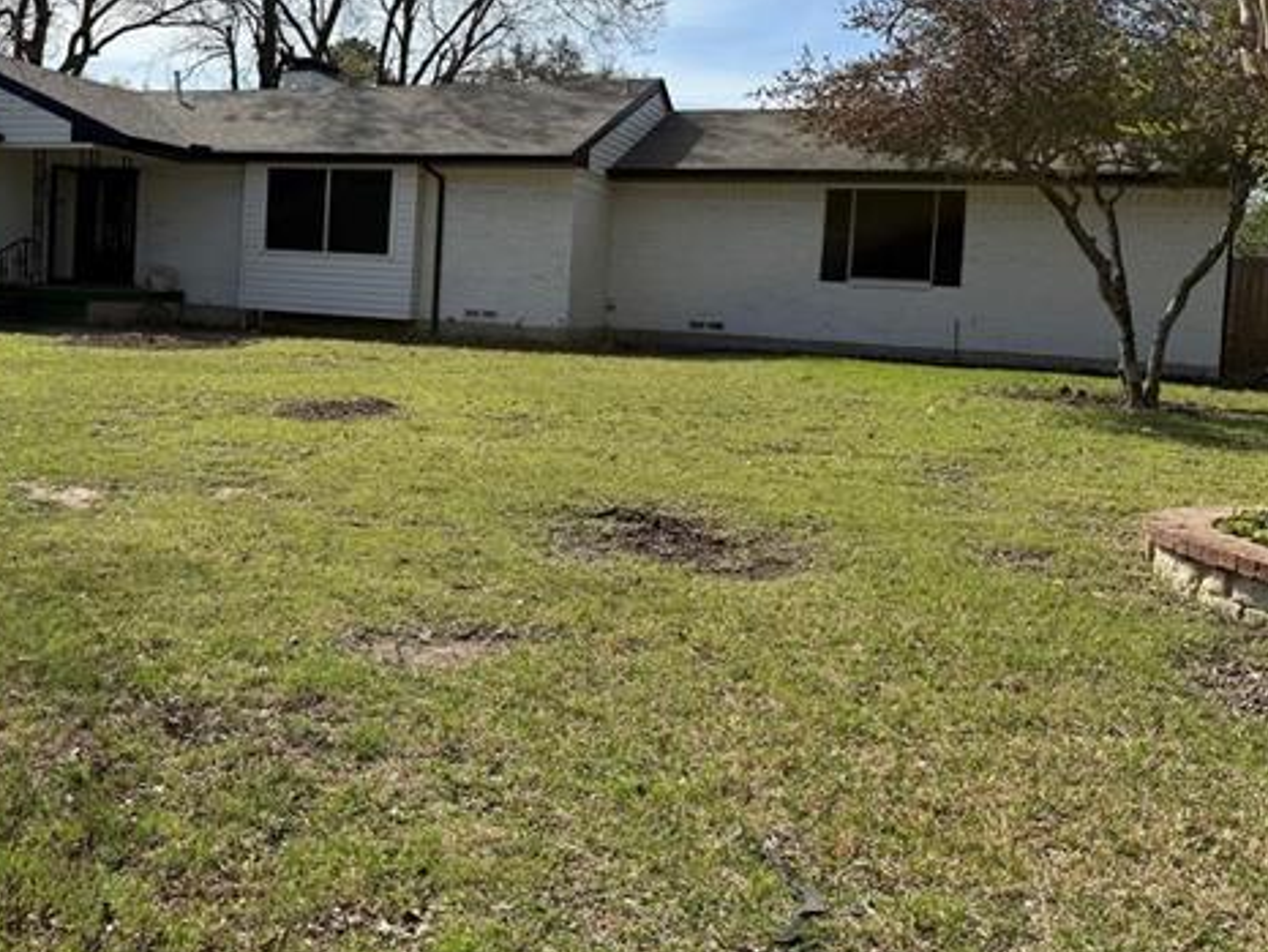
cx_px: 398
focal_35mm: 33
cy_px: 333
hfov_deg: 54.0
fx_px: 1209
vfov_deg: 42.5
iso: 80
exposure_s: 1/4975
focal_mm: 6.76
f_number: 1.78
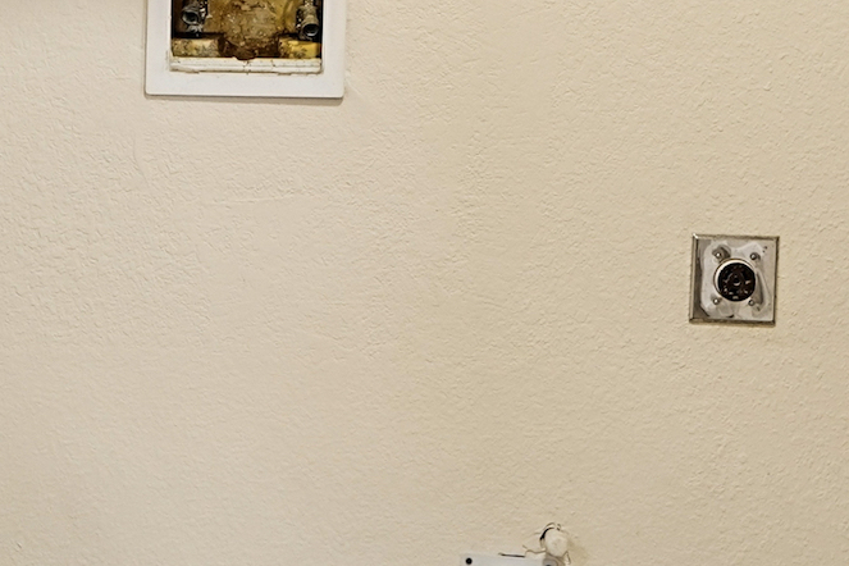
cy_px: -184
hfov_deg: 27.3
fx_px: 1745
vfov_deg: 17.2
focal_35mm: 74
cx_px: 357
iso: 320
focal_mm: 14
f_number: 4.5
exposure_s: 1/25
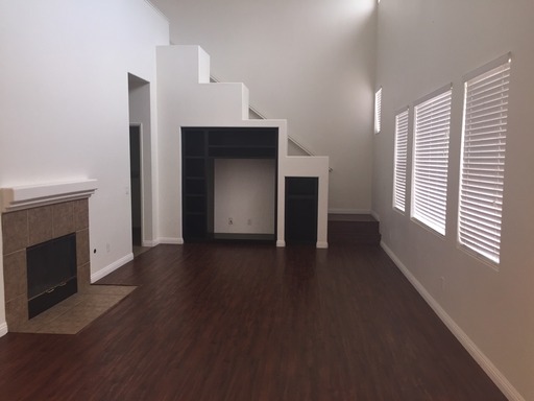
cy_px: 200
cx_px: 267
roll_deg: -1.3
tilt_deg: -6.2
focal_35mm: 29
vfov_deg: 48.2
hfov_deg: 61.7
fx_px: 447
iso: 80
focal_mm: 4.15
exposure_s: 1/30
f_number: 2.2
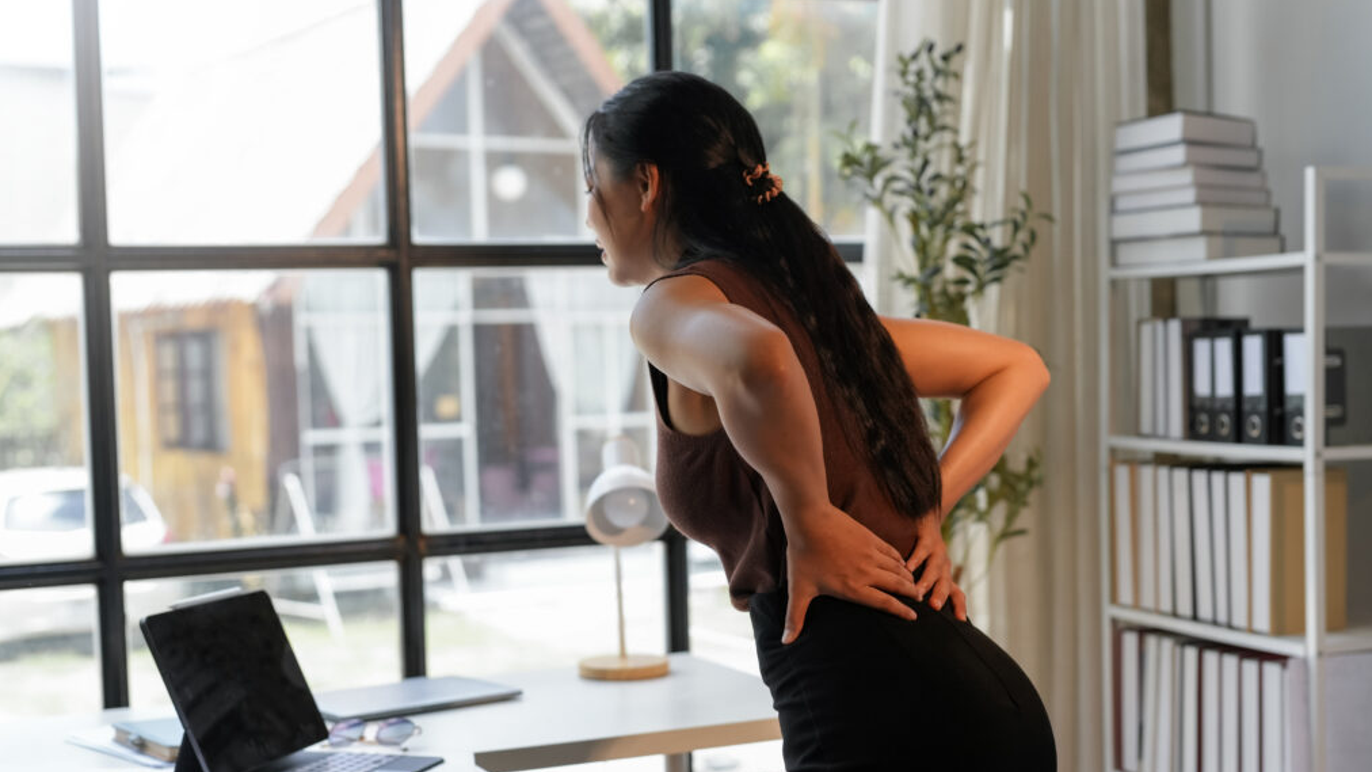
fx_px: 1928
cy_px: 459
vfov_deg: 22.6
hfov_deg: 39.2
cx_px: 693
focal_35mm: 53
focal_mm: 50
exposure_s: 1/1000
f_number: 2.8
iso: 320
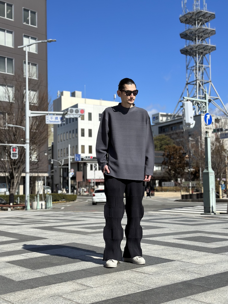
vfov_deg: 39.7
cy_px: 152
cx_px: 114
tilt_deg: +4.7
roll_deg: +1.3
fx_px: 422
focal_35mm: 48
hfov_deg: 30.3
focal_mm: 6.86
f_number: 1.78
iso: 100
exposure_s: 1/7092
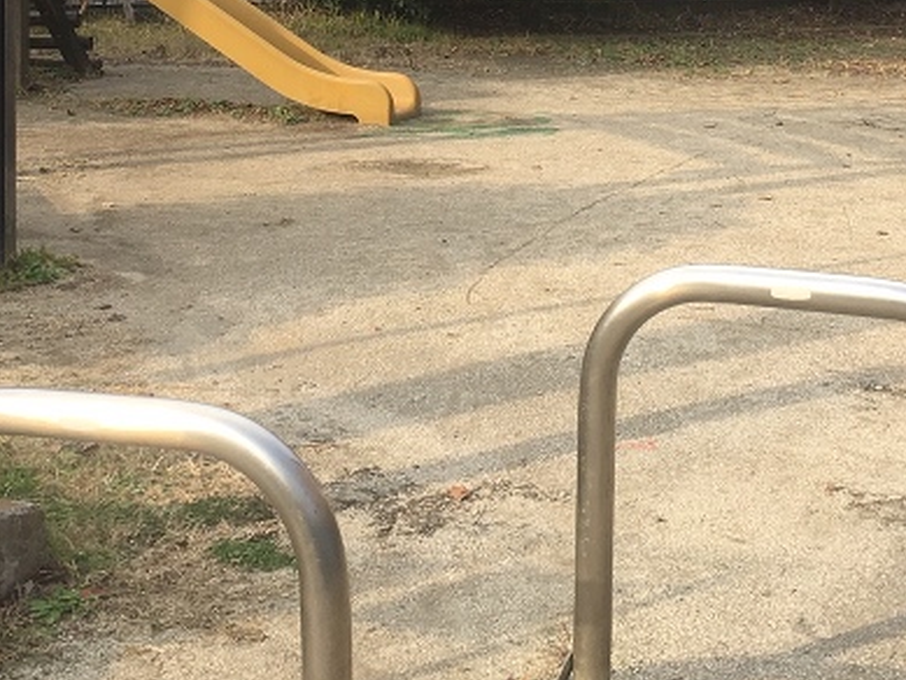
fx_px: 1859
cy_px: -37
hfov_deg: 27.4
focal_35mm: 71
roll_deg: -1.1
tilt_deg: -1.4
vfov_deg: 20.0
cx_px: 526
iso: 25
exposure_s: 1/475
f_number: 2.2
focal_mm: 4.15
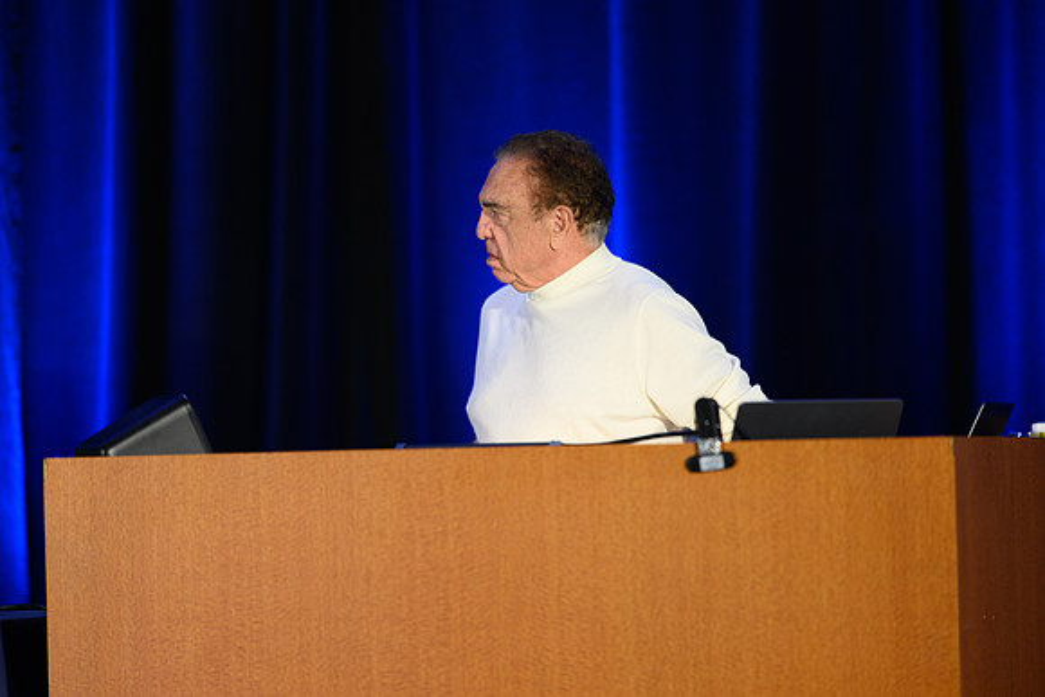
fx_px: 3919
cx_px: 522
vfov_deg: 10.2
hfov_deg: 15.2
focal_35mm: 135
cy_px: 348
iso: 320
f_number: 1.8
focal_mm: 135
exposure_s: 1/60
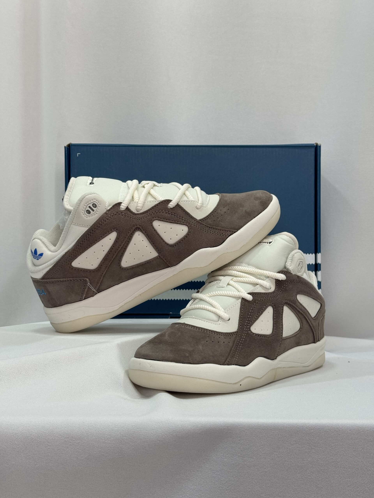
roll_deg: +0.8
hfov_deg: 30.3
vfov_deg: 39.7
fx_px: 691
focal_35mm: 48
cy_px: 249
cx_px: 187
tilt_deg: +0.6
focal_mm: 6.76
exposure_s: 1/120
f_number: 1.78
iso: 80
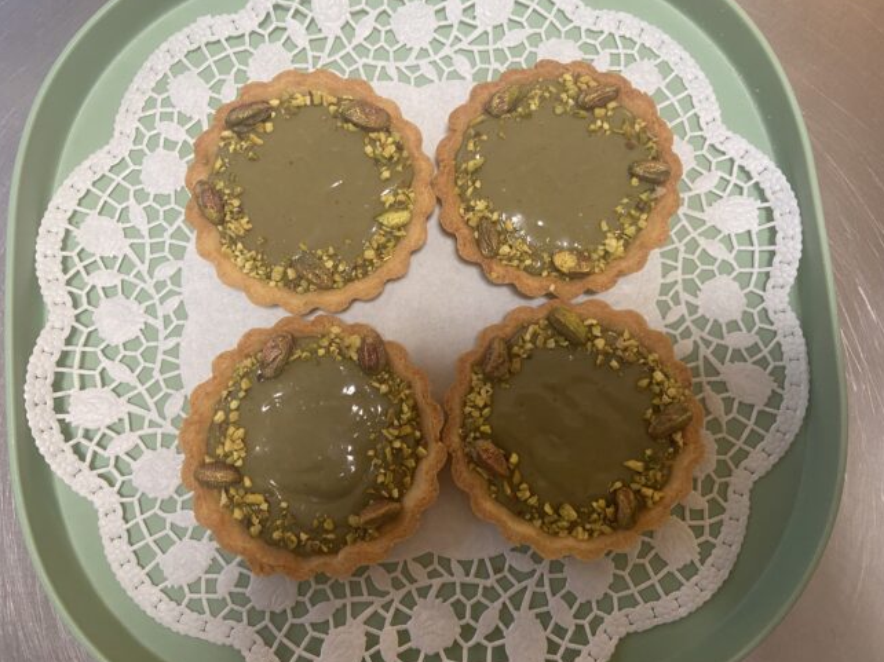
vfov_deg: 51.3
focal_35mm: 27
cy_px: 330
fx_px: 689
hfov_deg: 65.3
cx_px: 447
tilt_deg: -84.7
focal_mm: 4.25
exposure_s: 1/50
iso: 125
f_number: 1.8
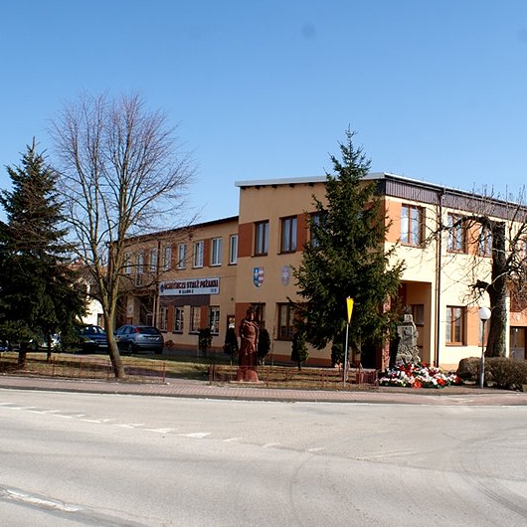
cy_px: 260
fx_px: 672
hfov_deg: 42.7
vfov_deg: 42.8
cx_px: 310
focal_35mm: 39
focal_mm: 18
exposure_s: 1/160
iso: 100
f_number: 10
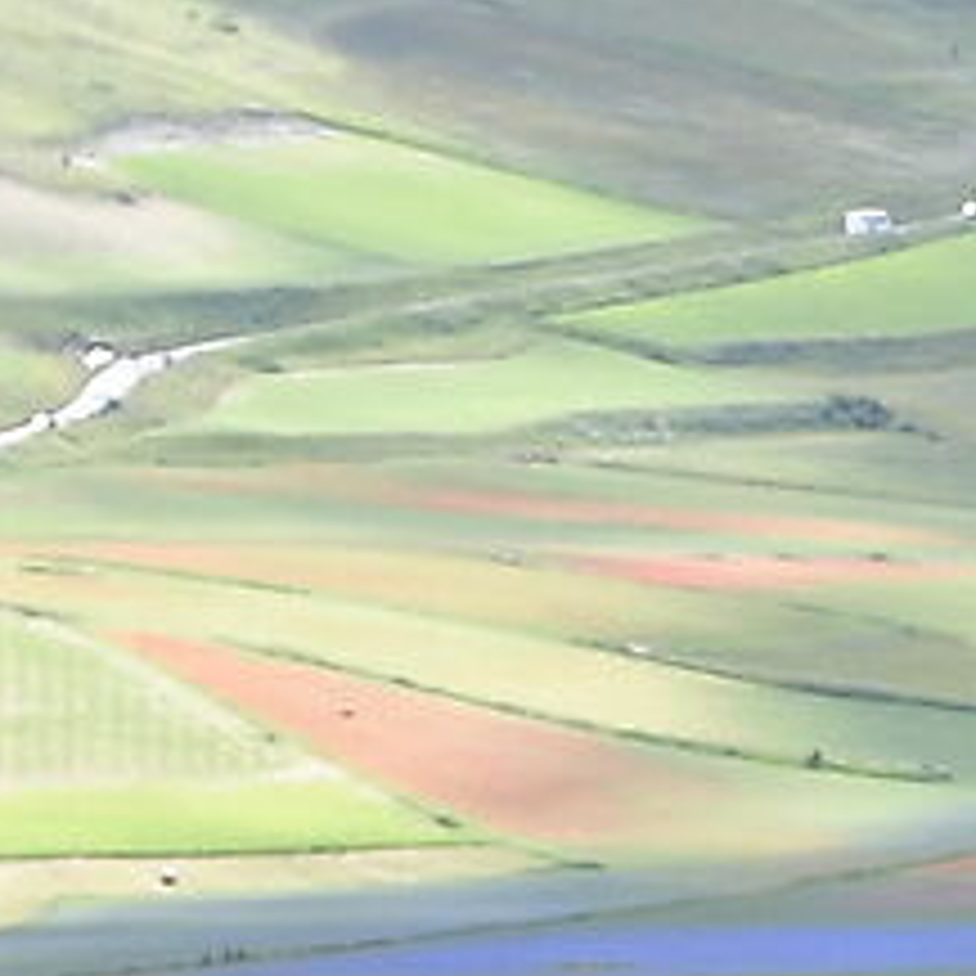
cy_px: 1727
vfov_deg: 2.4
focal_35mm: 732
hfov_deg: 2.4
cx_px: 2037
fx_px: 23350
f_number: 3.5
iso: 100
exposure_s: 1/640
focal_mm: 52
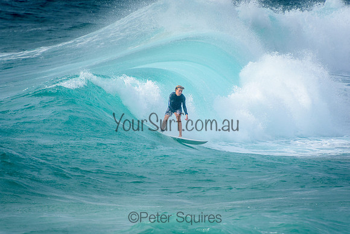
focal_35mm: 600
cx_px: 175
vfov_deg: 2.3
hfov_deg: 3.4
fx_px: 5834
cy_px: 117
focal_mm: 400
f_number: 5.6
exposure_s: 1/2000
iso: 360
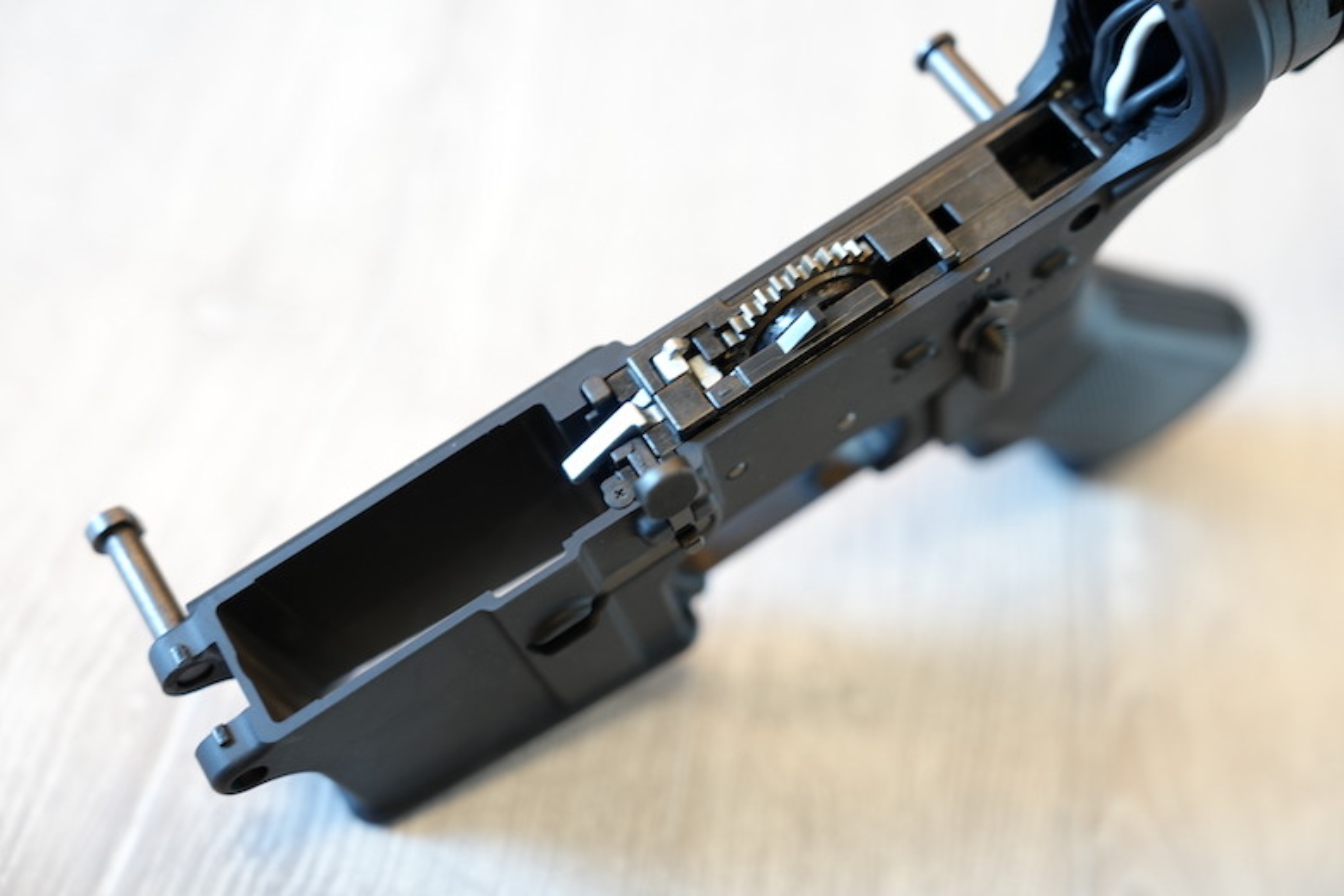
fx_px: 1755
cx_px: 672
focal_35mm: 47
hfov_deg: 41.9
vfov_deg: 28.6
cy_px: 448
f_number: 2.8
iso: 200
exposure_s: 1/5
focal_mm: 47
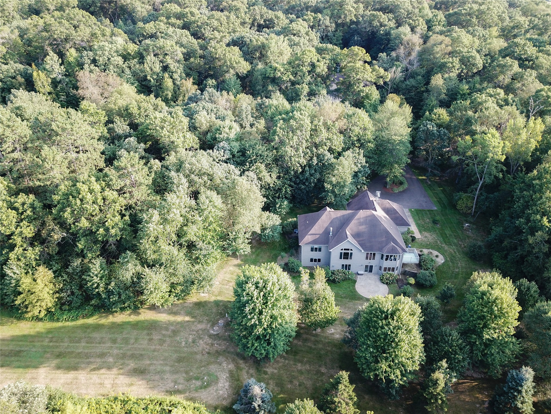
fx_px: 414
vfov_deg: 53.1
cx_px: 276
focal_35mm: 26
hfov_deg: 67.3
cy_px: 207
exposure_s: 1/115
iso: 100
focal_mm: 4.73
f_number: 2.2
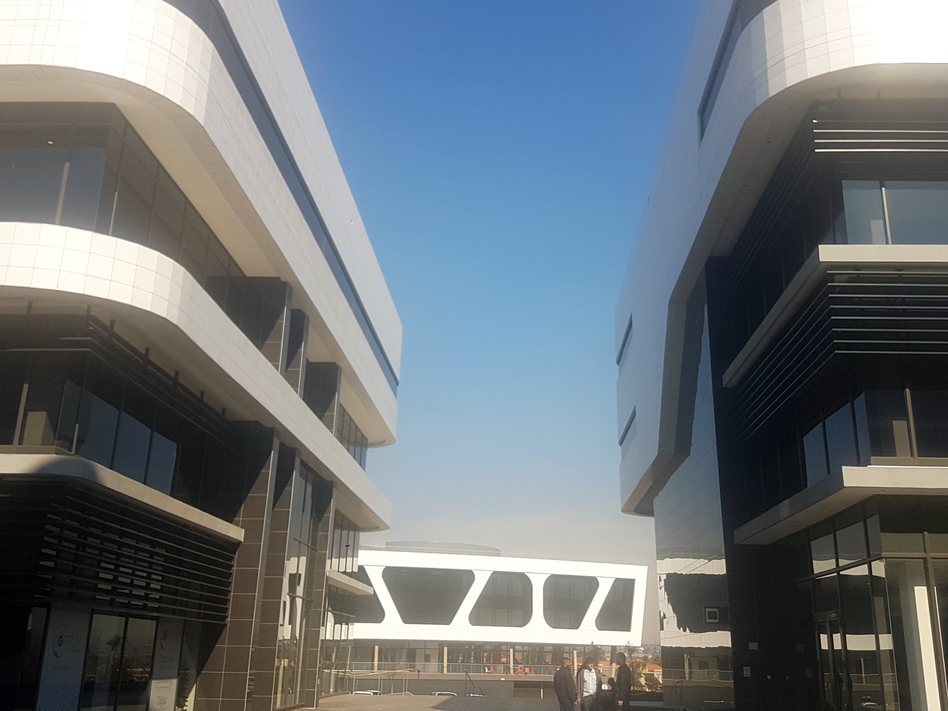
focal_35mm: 35
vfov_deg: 40.6
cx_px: 501
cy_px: 307
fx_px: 959
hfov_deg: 52.6
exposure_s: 1/2504
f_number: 1.7
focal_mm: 4.2
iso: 40
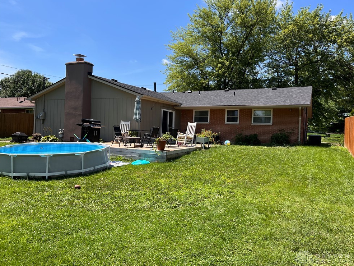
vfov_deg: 51.4
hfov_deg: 65.3
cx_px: 179
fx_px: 276
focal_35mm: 27
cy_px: 129
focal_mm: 5.7
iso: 50
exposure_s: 1/2762
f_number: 1.5
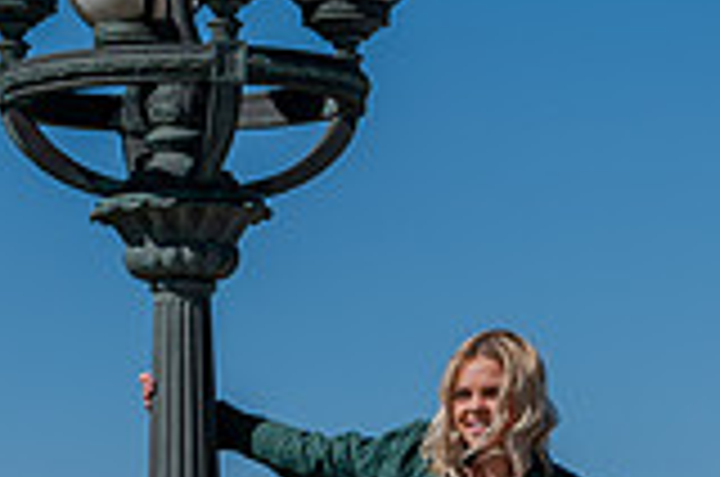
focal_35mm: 255
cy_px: 500
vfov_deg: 5.4
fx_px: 5090
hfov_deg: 8.1
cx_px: 207
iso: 125
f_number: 6.3
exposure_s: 1/640
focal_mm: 70
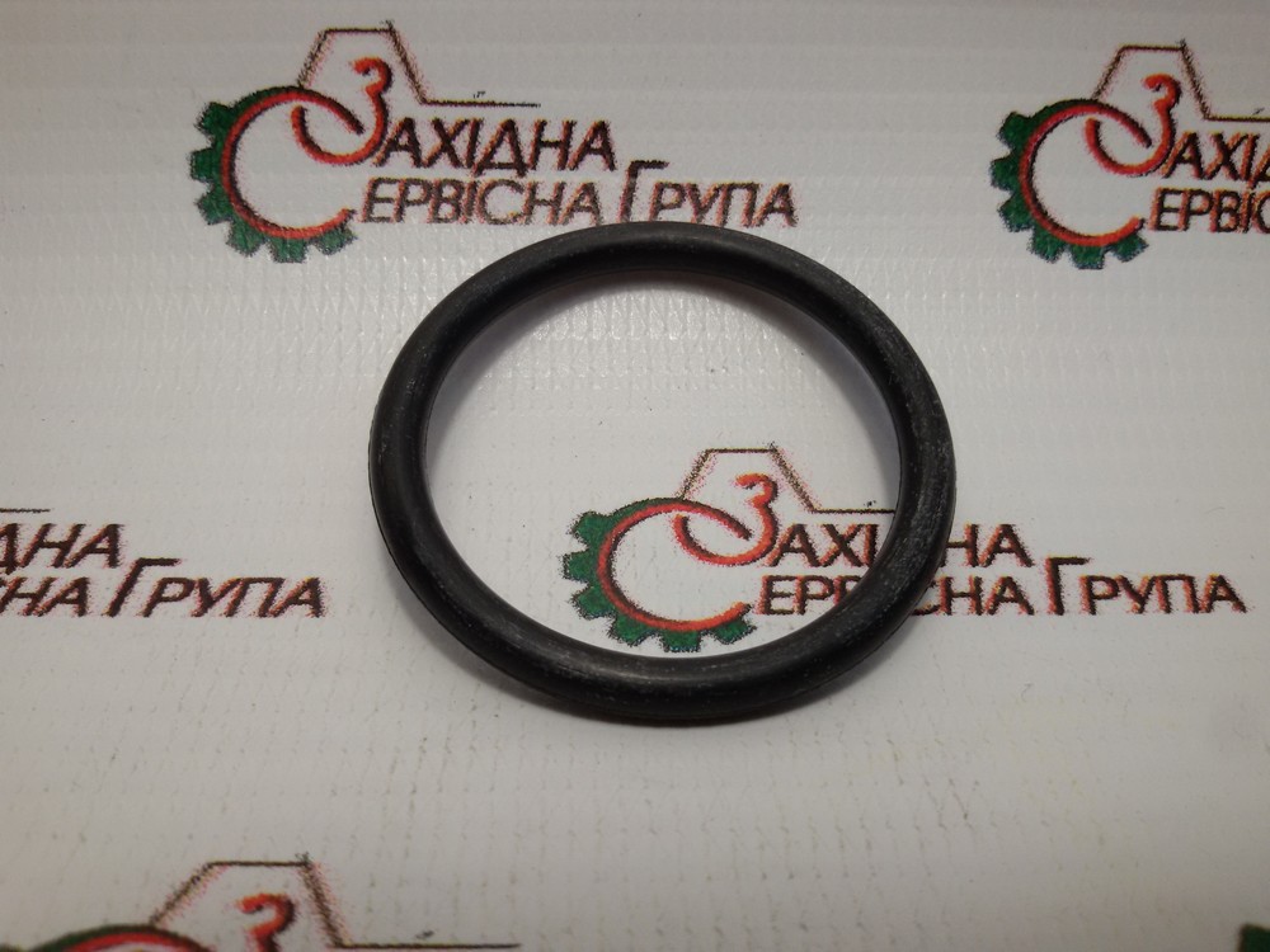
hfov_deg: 58.4
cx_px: 635
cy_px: 476
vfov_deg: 45.4
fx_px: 1137
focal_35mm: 31
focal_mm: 2.93
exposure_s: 1/100
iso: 50
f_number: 2.4
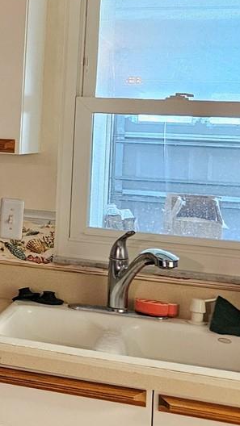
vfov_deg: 27.5
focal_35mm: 76
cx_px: -234
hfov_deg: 13.6
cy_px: 111
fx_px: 860
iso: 640
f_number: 1.8
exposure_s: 1/40
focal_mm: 5.4
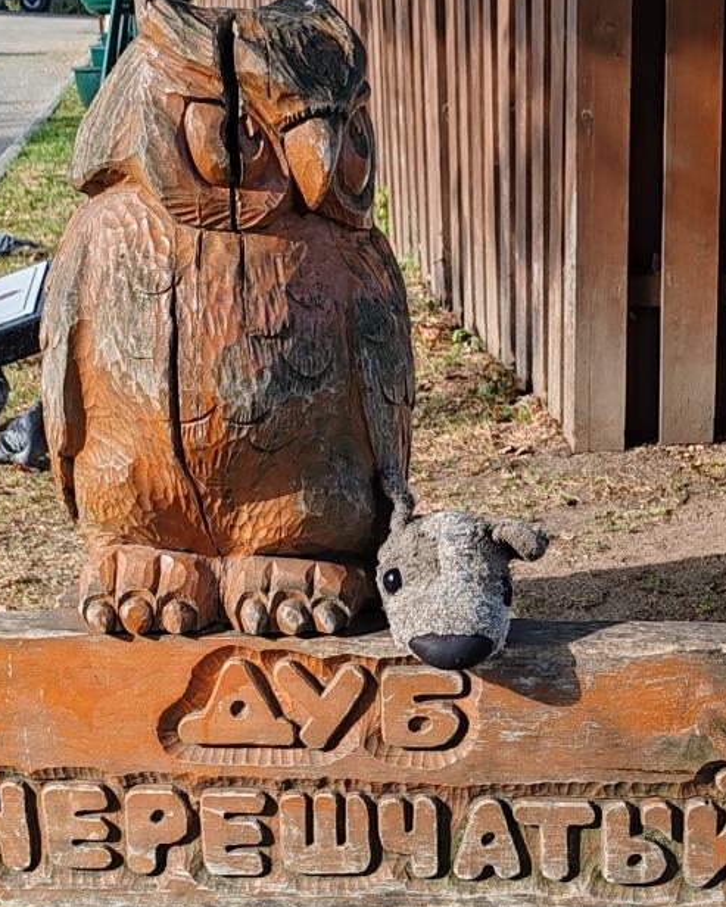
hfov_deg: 20.9
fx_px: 1960
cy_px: 454
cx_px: 477
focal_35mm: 73
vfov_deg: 26.1
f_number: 1.9
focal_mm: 6.12
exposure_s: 1/380
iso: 50
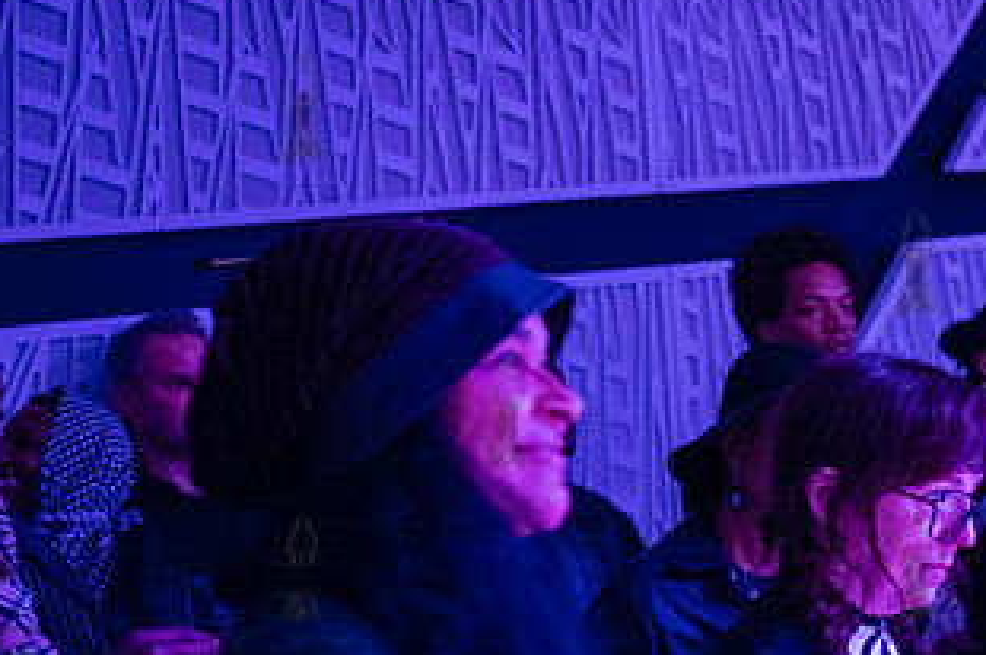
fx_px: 2353
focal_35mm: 86
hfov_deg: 23.0
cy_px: 566
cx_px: 913
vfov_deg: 15.7
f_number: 2.8
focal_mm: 46
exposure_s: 1/160
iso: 10000
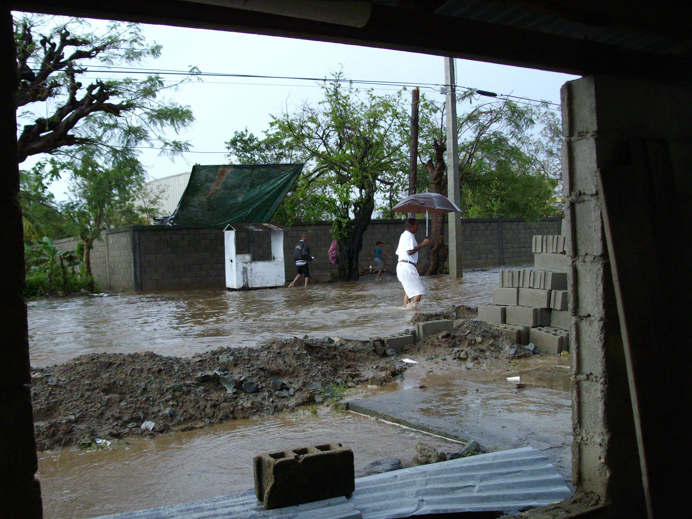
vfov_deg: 39.7
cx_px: 346
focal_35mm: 36
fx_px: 720
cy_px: 260
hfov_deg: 51.4
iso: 160
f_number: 2.7
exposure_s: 1/250
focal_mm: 6
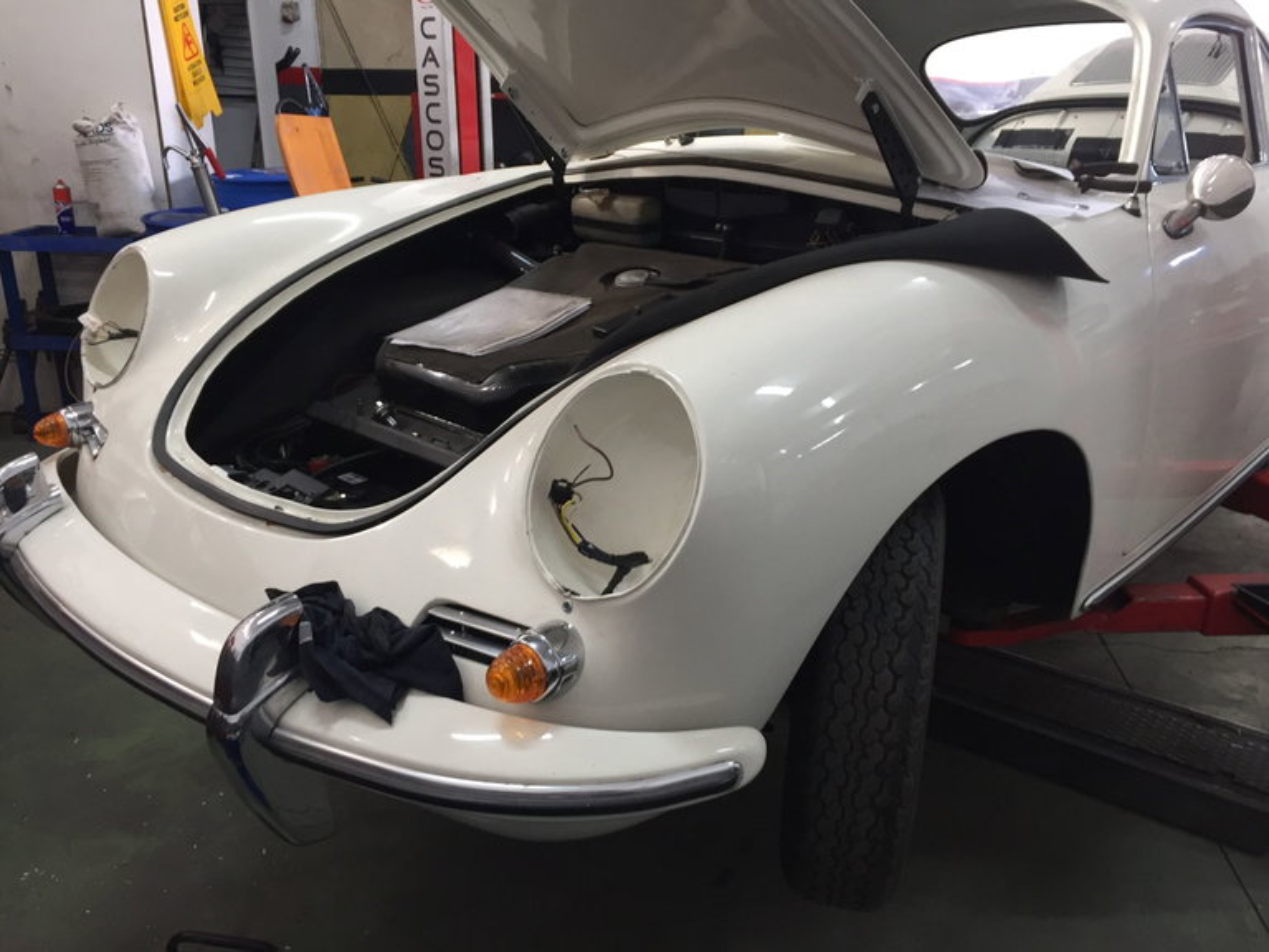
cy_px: 476
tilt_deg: -20.9
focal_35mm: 29
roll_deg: -0.1
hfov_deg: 61.7
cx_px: 634
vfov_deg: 48.2
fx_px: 1063
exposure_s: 1/33
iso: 125
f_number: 2.2
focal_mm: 4.15
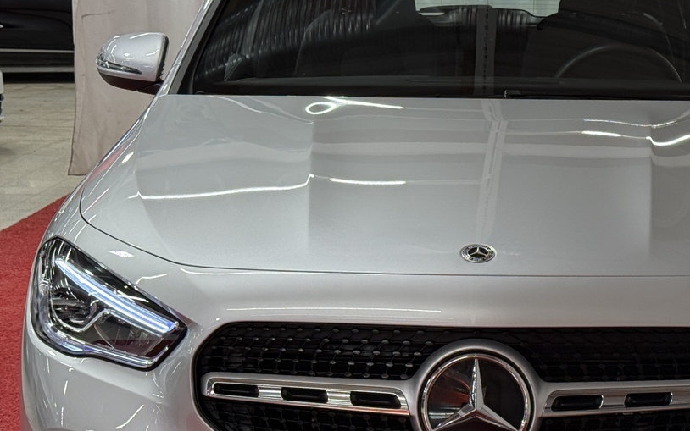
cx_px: 481
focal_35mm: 90
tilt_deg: -10.3
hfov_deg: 22.9
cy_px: 259
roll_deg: -0.7
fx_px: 1693
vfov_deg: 14.5
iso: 80
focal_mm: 6.76
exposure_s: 1/145
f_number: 1.78
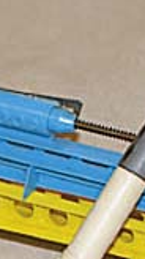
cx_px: -165
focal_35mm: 214
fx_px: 1466
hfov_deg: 5.5
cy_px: 313
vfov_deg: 9.9
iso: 100
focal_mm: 28
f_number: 7.1
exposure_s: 1/60
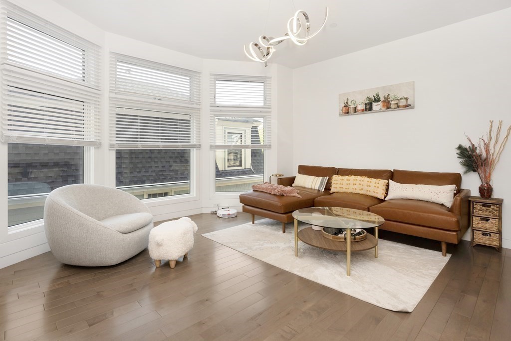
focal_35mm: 18
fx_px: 251
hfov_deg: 91.0
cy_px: 170
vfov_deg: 68.3
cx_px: 256
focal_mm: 17.7
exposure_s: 1/100
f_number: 9
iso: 400
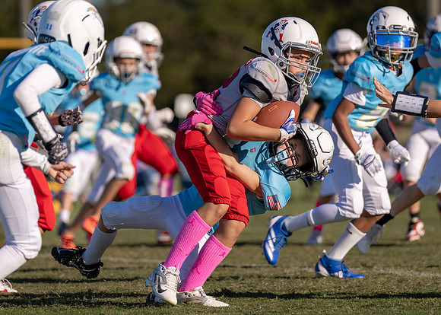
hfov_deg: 6.1
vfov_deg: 4.4
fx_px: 4117
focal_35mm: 329
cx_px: 207
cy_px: 138
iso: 100
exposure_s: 1/2500
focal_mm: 200
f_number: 2.8
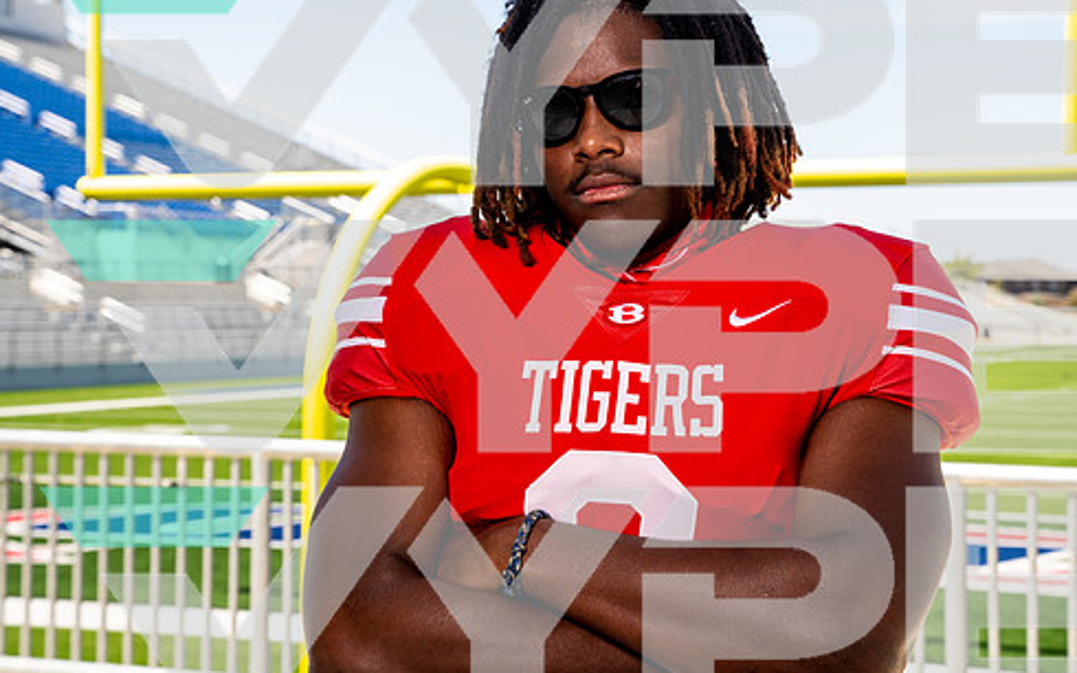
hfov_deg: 29.4
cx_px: 607
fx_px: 2054
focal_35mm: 70
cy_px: 338
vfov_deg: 18.6
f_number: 8
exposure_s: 1/125
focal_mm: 58
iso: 100
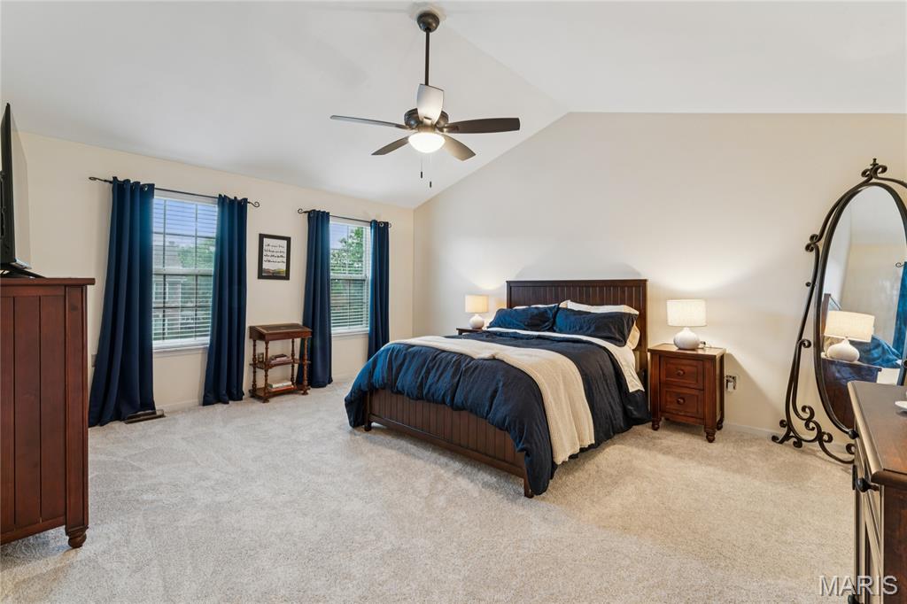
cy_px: 302
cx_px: 454
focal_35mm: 16
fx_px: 398
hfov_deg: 97.5
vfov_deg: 74.4
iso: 320
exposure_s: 1/1.67
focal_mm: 15.8
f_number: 13
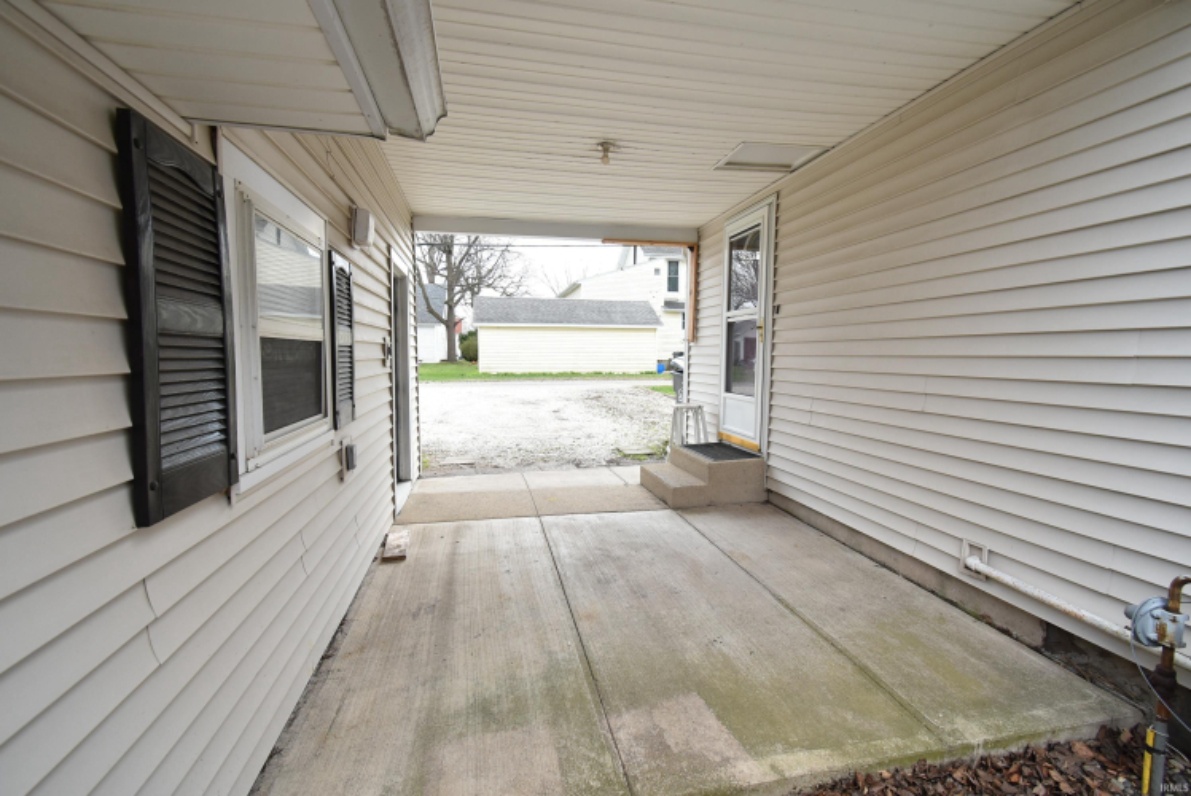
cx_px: 596
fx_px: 497
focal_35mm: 15
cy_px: 398
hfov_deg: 100.3
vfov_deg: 77.4
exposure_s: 1/320
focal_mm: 10
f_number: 5.6
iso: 400
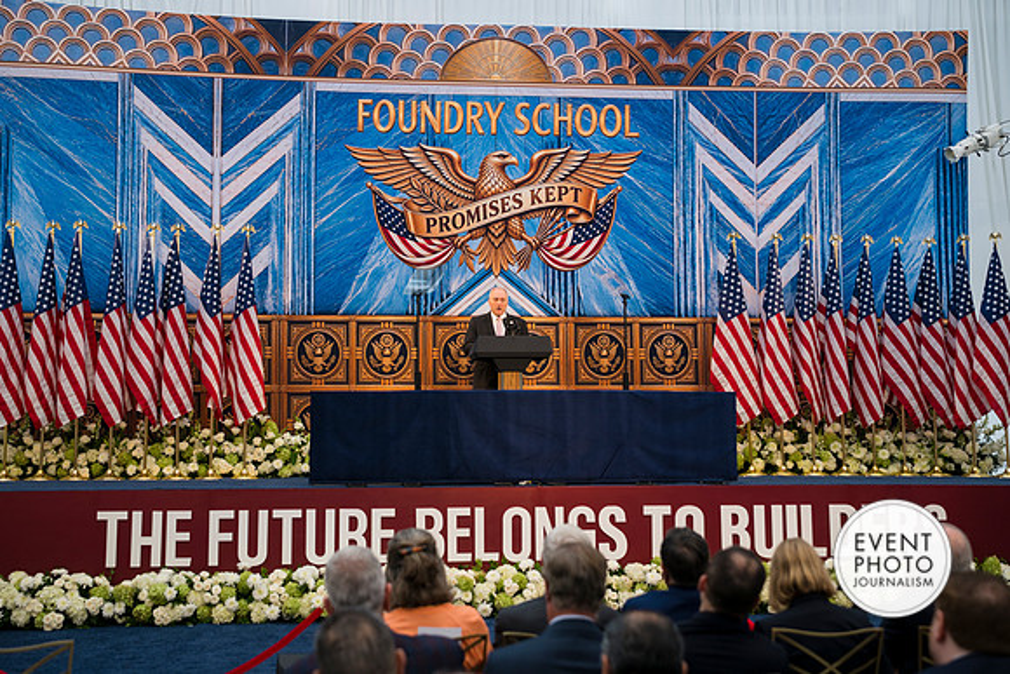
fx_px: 1179
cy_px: 337
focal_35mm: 42
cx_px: 505
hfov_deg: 46.4
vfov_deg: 31.9
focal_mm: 42
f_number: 2.8
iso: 220
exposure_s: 1/200
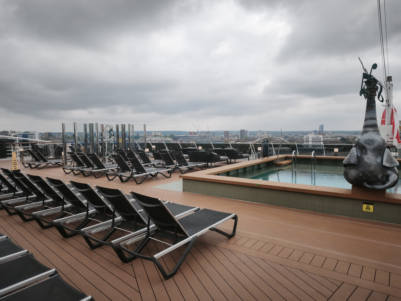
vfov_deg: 58.9
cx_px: 200
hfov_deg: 73.9
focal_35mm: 23
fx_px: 266
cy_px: 150
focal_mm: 6.45
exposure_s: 1/3044
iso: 50
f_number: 1.62
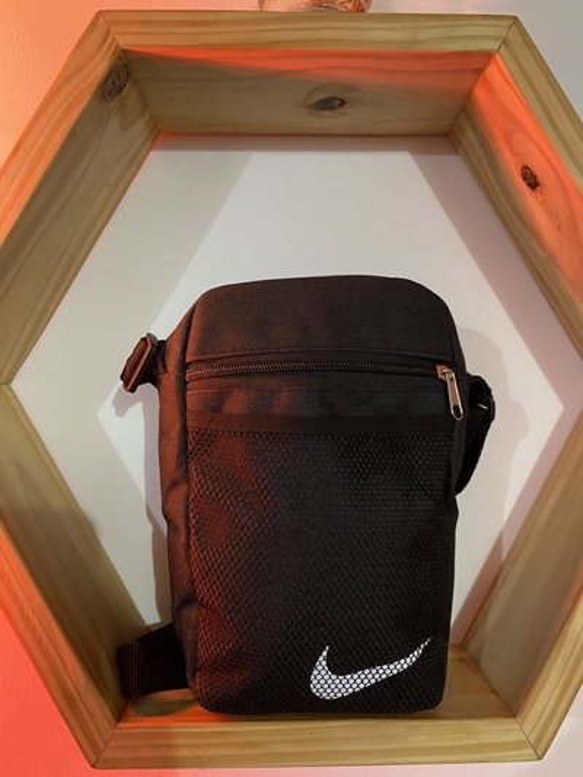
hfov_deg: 53.1
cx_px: 292
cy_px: 388
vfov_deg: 67.3
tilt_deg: +2.3
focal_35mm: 26
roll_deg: -0.7
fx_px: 584
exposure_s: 1/33
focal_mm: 4.25
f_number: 1.8
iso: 500
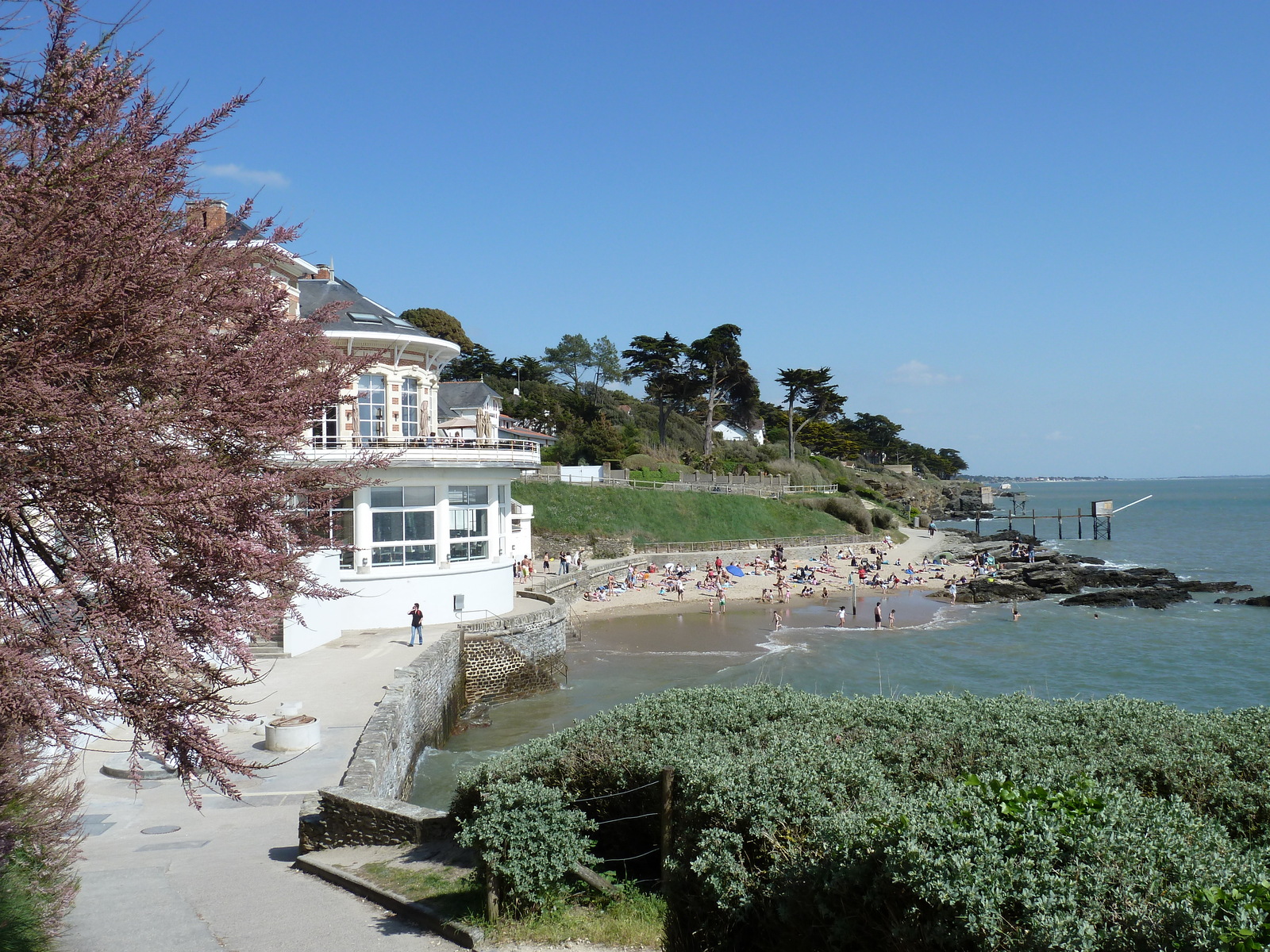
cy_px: 476
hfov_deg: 60.0
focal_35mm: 30
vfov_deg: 46.8
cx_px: 635
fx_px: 1101
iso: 80
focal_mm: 5
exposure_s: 1/500
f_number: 5
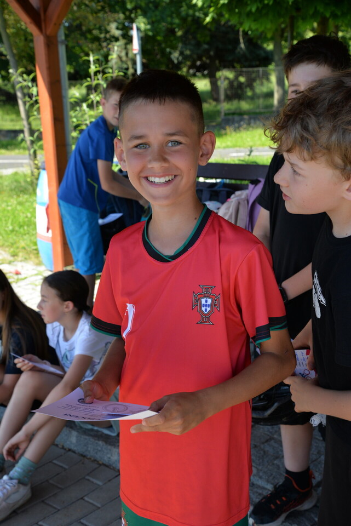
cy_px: 263
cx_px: 176
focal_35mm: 52
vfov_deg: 38.2
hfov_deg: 26.0
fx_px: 760
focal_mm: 52
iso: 400
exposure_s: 1/200
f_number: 7.1
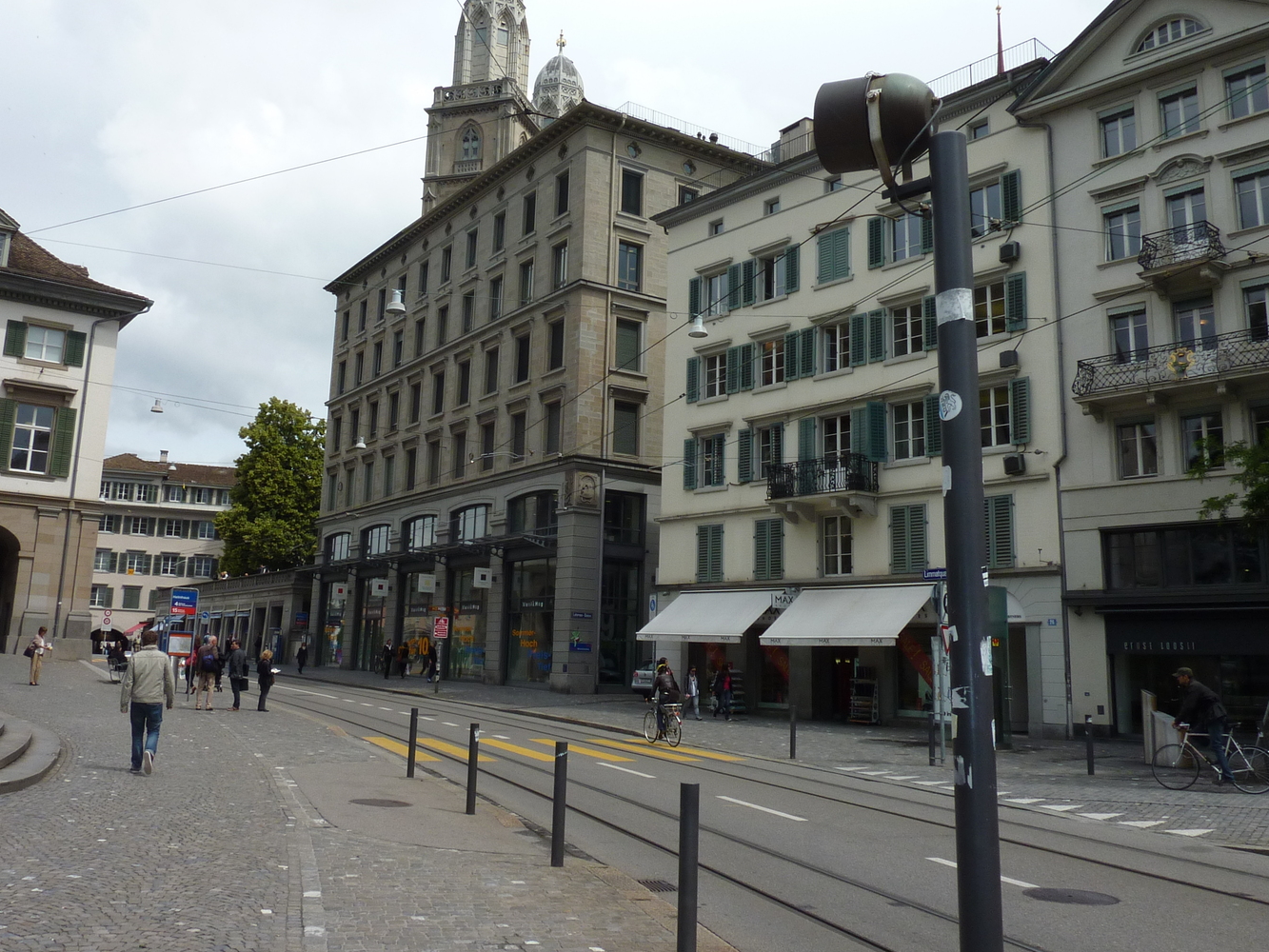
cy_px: 437
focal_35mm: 30
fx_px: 1100
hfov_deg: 59.8
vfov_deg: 46.8
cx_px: 562
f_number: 5.6
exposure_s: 1/500
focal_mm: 4.1
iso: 100
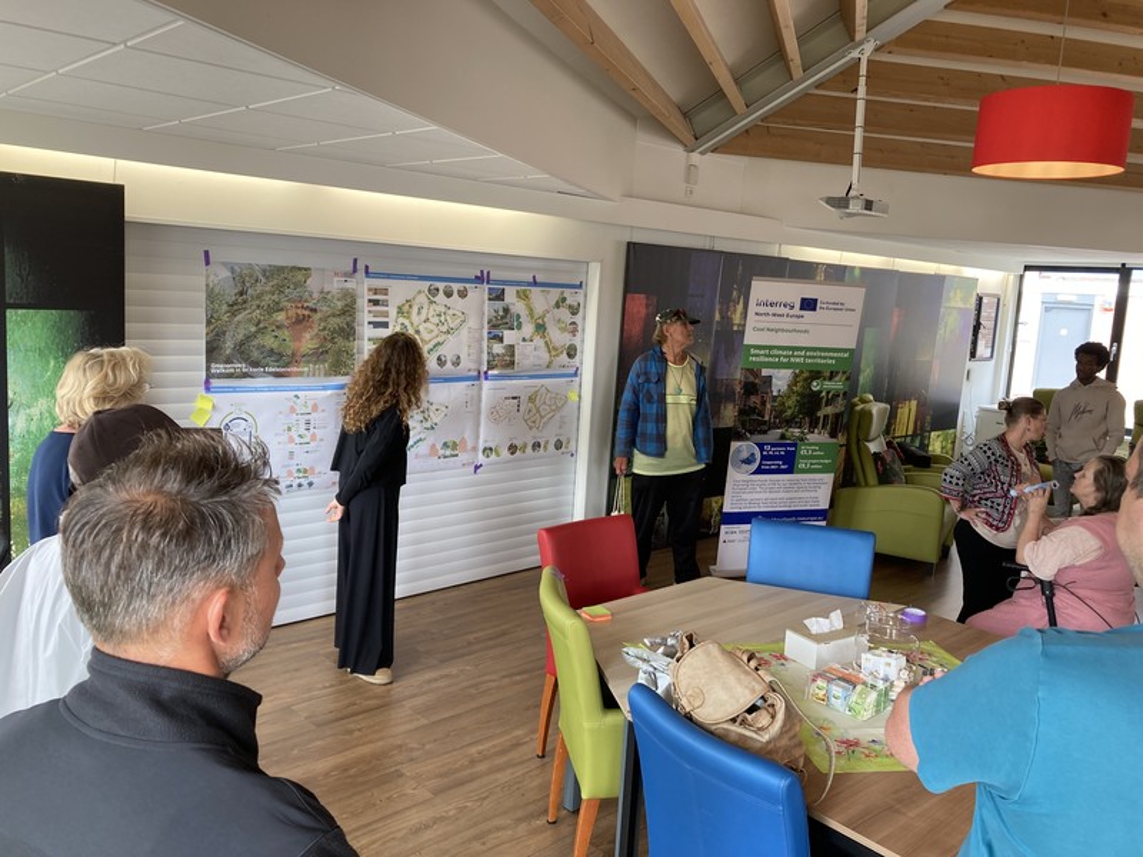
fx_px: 925
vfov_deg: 49.7
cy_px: 428
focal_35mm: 28
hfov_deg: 63.4
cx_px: 572
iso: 50
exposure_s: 1/50
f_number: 1.8
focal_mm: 3.99
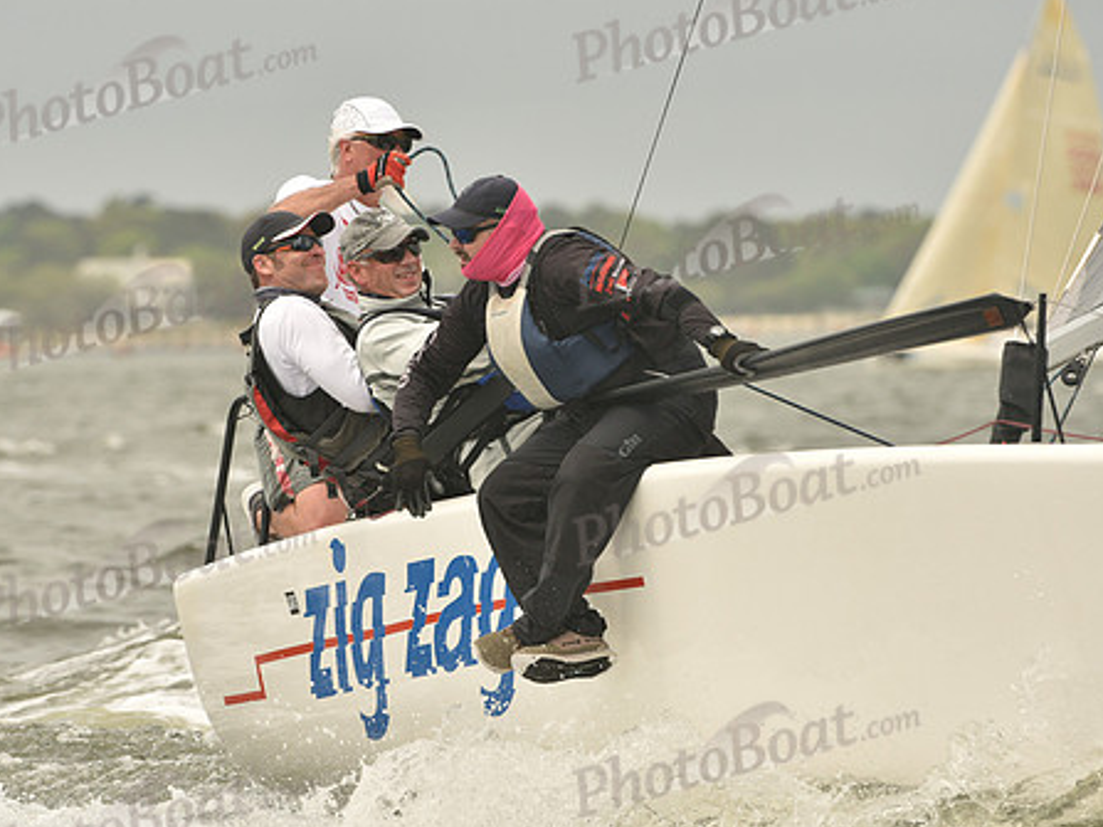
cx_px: 447
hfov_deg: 4.0
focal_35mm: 499
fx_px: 15896
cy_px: 409
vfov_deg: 3.0
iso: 400
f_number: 8
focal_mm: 400
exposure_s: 1/1000
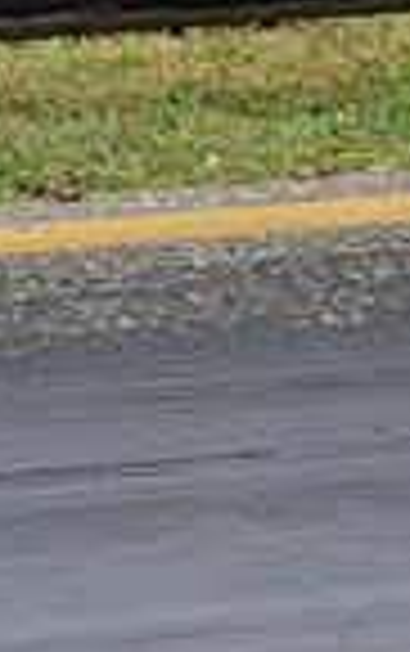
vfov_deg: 6.2
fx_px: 5990
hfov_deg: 3.8
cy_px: 567
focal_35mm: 336
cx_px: -879
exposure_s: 1/500
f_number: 11
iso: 1000
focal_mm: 55
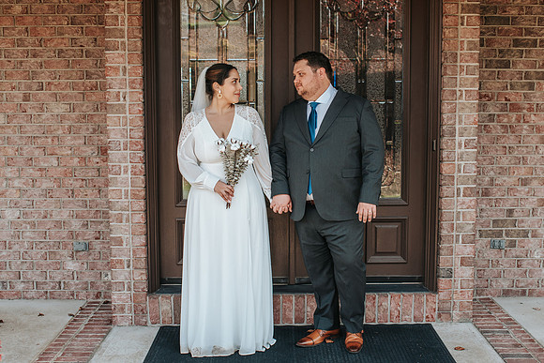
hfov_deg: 43.2
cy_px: 167
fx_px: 687
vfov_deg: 29.6
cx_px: 286
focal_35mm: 45
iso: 450
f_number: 3.5
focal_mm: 35
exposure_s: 1/500
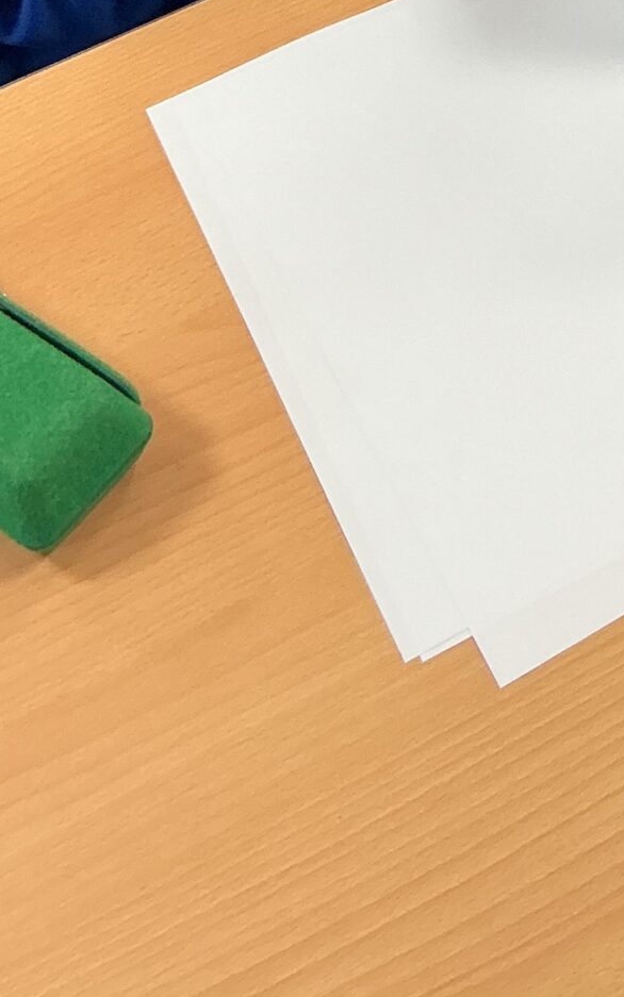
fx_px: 2285
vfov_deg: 22.1
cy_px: -302
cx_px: 682
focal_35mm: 84
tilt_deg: -44.3
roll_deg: +3.0
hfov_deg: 15.2
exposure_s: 1/60
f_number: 1.8
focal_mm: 3
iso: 100
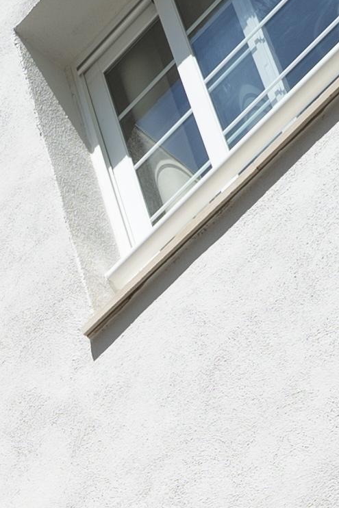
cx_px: -378
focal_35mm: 160
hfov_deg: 8.1
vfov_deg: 10.9
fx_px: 2259
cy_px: 1204
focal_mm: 28
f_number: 9
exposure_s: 1/250
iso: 100
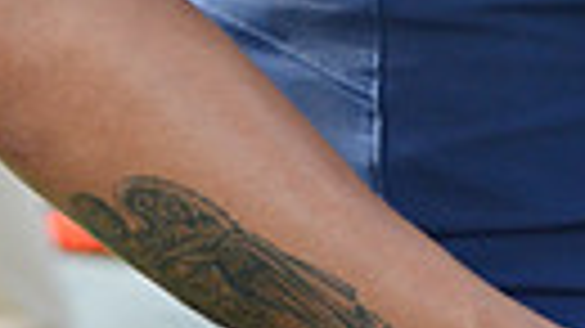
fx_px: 4884
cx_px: 585
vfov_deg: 3.8
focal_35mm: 315
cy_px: -625
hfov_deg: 6.8
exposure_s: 1/500
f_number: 4.5
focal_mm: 58
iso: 560
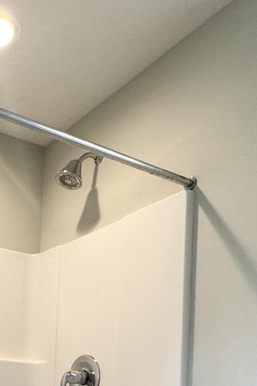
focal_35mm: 45
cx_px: -51
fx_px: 482
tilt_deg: +2.7
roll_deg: -3.1
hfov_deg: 26.5
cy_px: 379
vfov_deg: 39.0
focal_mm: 2.22
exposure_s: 1/120
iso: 125
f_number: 2.2
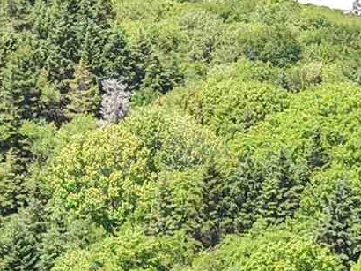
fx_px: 1876
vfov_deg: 7.4
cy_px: 787
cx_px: 272
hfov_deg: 11.0
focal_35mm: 180
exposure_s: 1/725
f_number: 1.8
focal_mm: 8.67
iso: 100
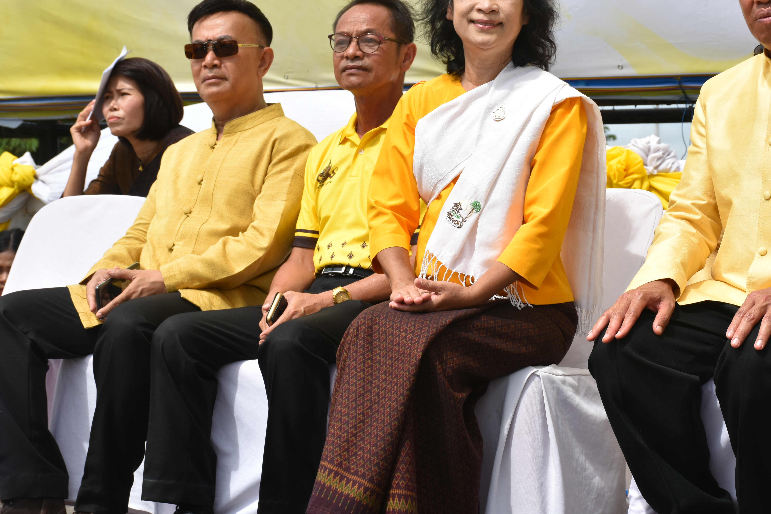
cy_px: 244
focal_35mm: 107
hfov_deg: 19.1
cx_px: 462
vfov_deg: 12.8
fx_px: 2291
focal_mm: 56
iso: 200
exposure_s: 1/400
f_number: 10
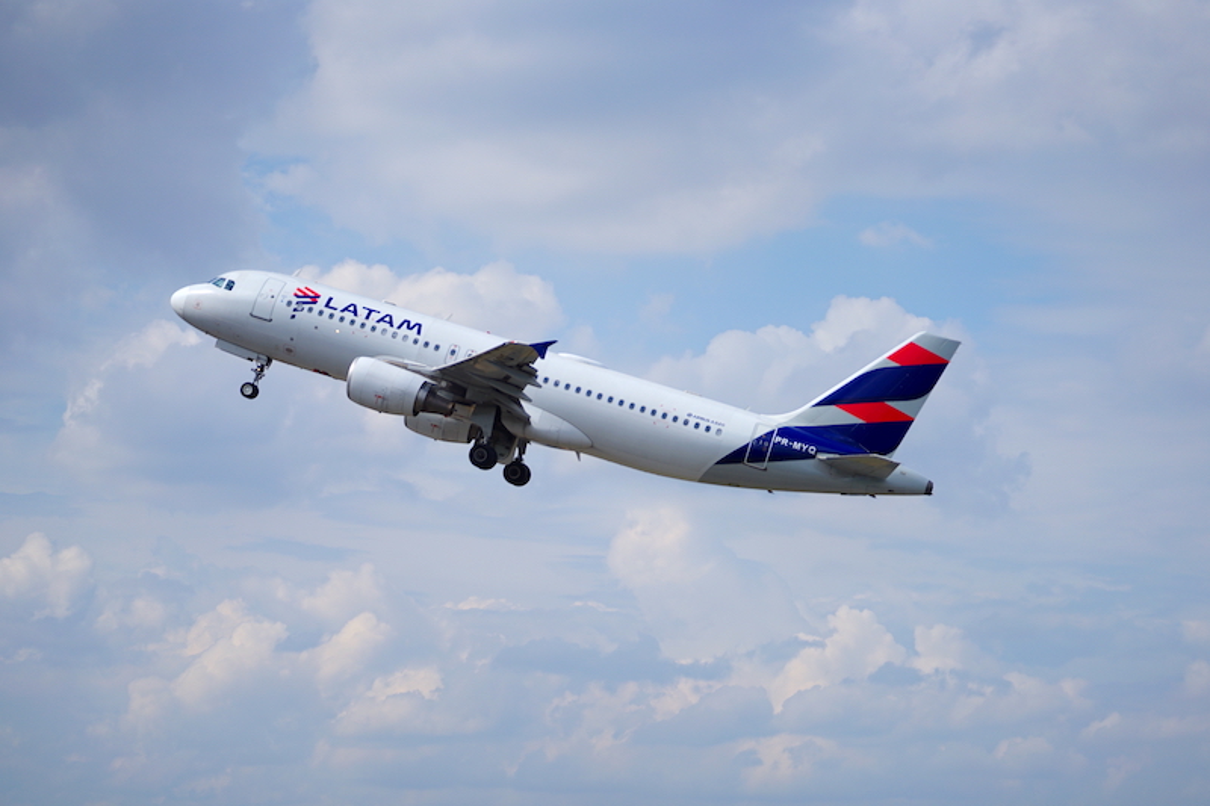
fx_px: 4435
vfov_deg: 10.4
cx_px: 605
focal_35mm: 132
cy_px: 403
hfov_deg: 15.5
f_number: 2.8
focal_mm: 132
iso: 100
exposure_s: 1/4000
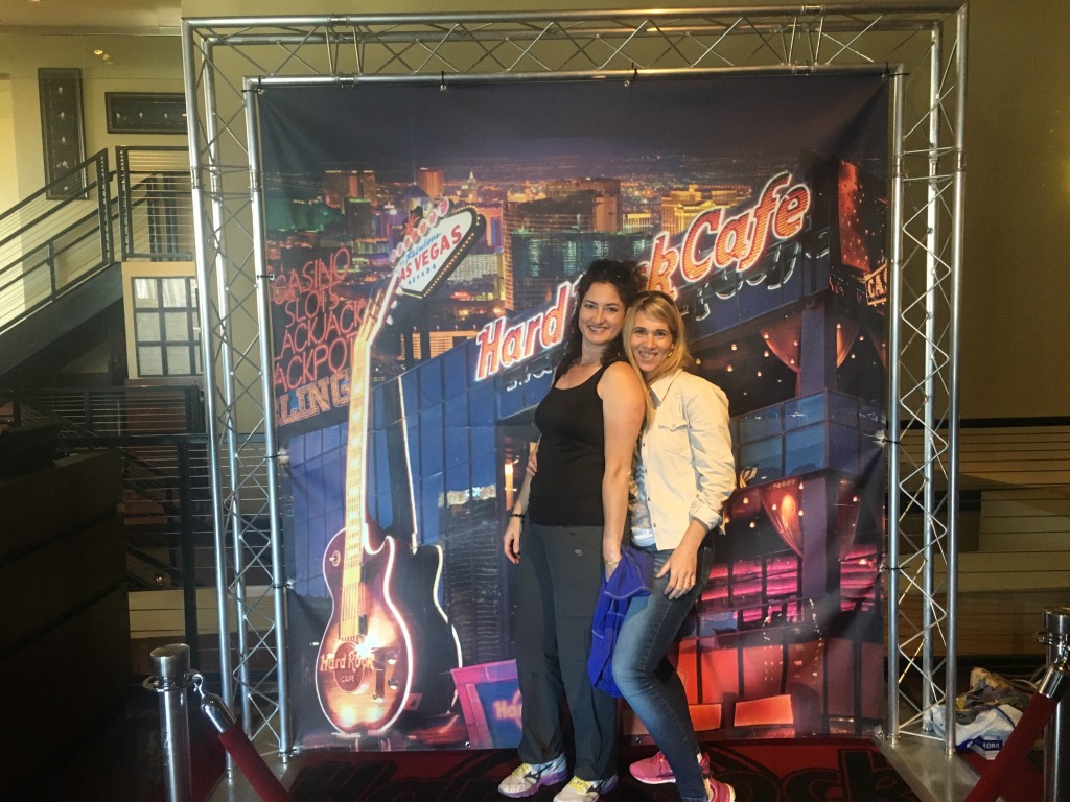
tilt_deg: -3.2
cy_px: 401
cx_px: 535
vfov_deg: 48.2
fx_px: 896
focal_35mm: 29
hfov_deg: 61.7
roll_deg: +2.6
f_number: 2.2
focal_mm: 4.15
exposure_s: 1/30
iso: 160
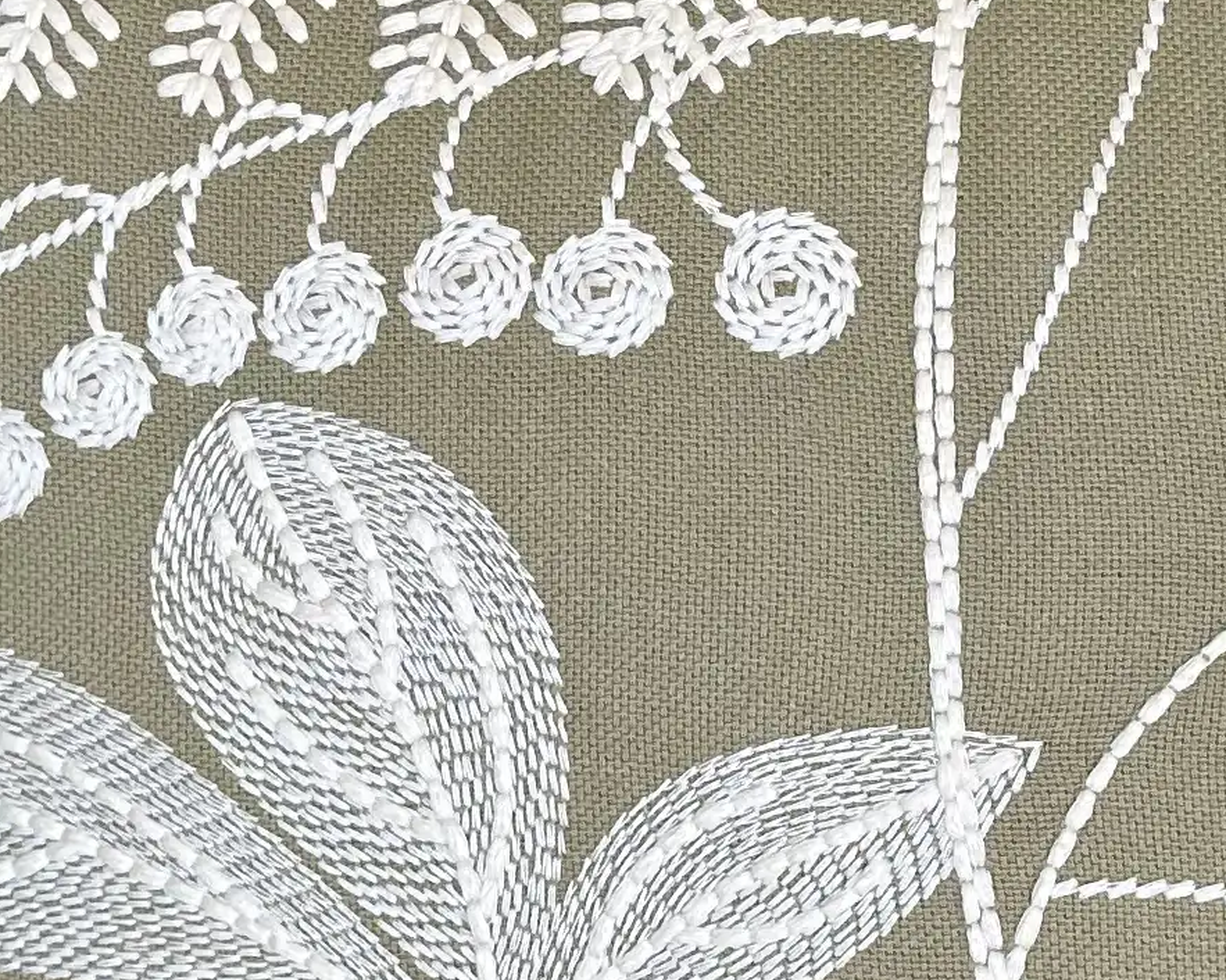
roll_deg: -2.3
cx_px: 841
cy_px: 322
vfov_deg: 14.4
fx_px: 3882
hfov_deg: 17.9
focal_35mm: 107
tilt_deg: -24.9
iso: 64
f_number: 1.78
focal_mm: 6.86
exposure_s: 1/146
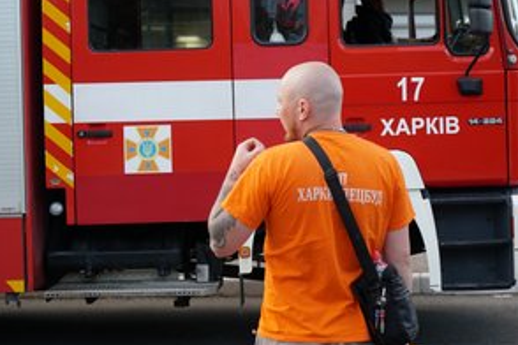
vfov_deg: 17.2
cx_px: 275
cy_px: 115
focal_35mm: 79
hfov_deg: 25.7
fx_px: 1137
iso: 500
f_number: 4
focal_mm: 58
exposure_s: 1/160
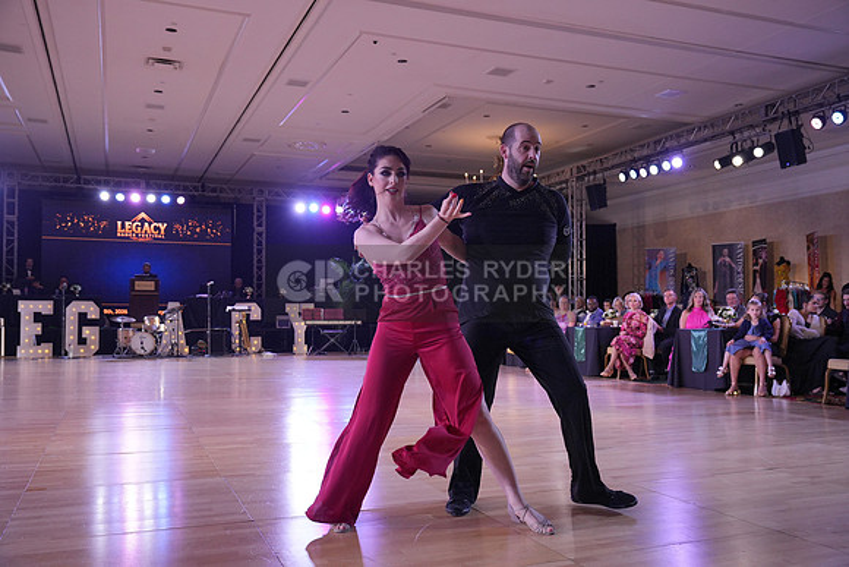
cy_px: 284
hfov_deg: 57.2
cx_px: 424
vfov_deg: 40.0
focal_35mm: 33
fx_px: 778
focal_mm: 33
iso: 2000
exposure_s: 1/500
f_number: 4
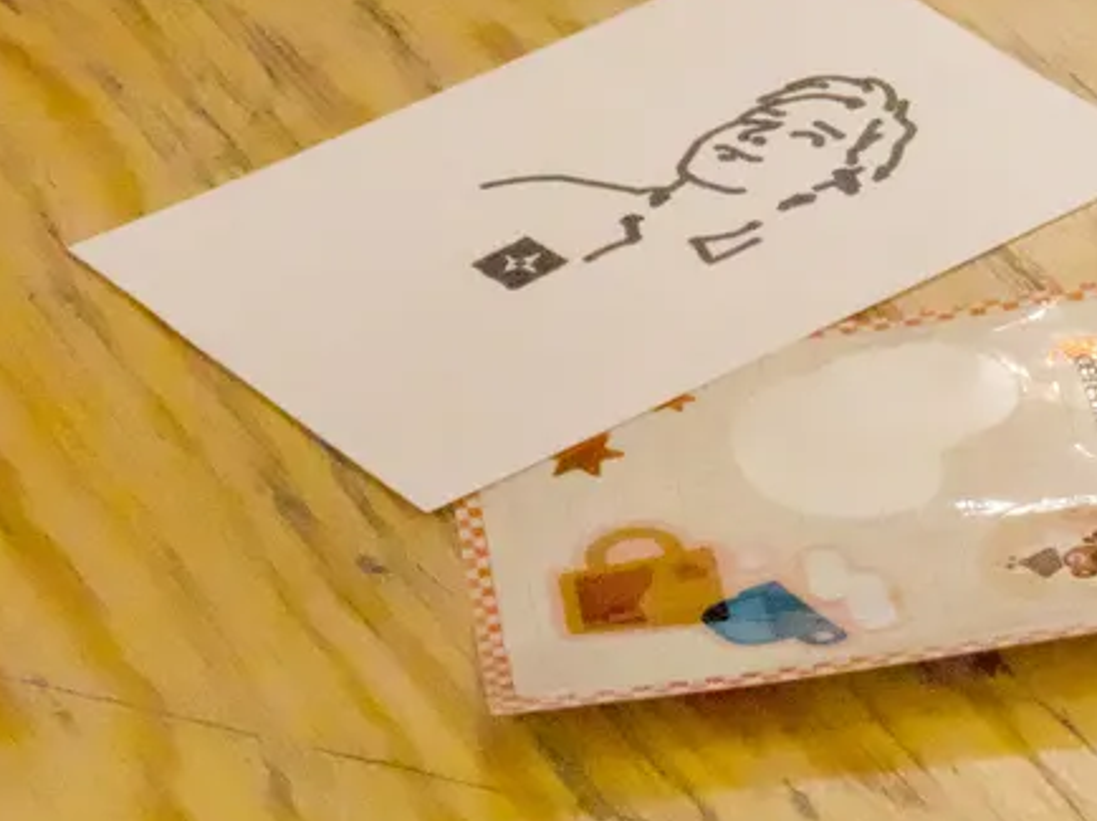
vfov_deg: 8.1
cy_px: -639
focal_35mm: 177
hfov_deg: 11.1
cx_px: 1049
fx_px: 5606
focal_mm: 24
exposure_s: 1/60
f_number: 14
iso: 6400
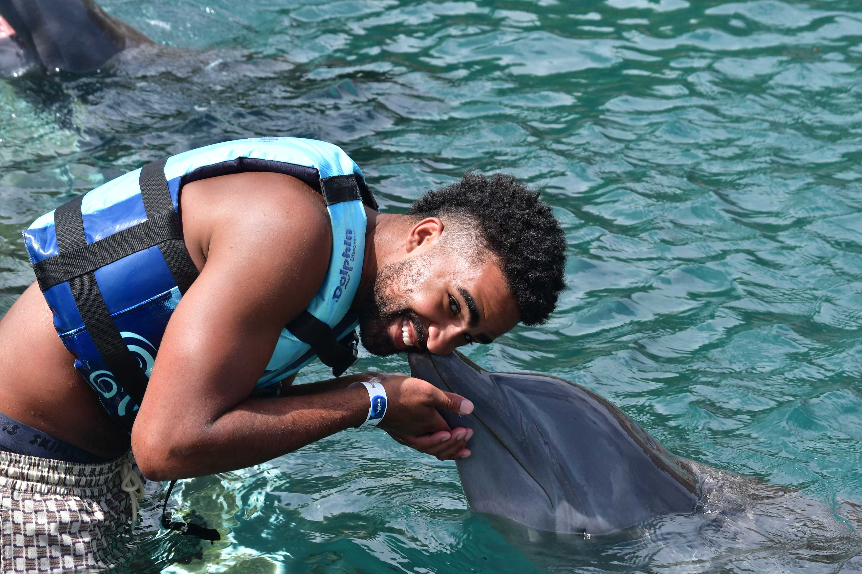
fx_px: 3591
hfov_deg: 13.7
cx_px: 431
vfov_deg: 9.1
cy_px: 287
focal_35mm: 150
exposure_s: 1/250
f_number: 9
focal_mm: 100
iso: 160
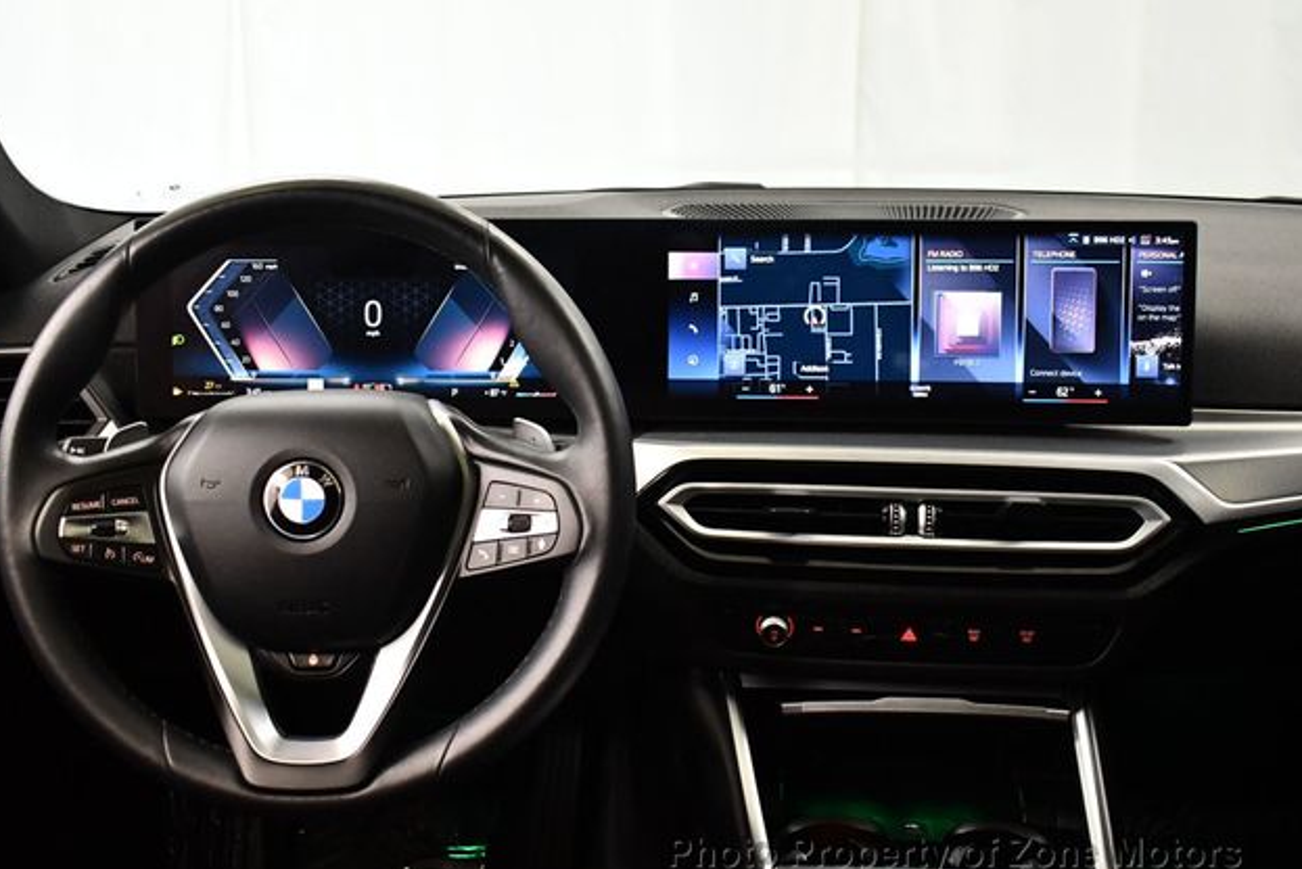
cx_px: 642
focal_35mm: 37
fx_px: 1339
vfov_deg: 36.0
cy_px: 445
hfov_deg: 51.9
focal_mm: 18
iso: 3200
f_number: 3.5
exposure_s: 1/100
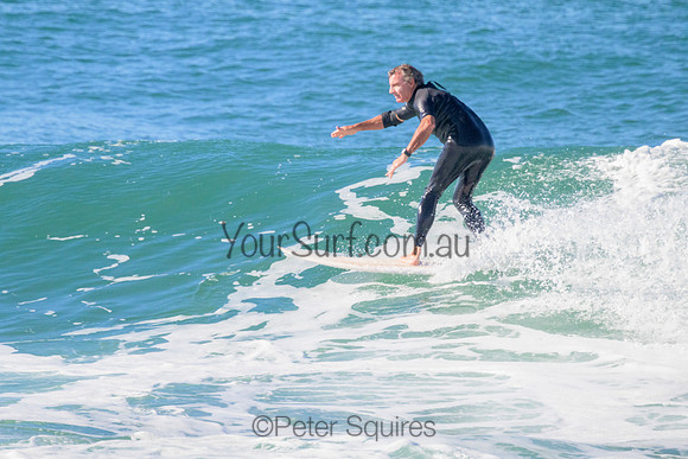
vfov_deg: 1.3
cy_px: 203
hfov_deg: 1.9
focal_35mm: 1097
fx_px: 20968
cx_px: 304
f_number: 11
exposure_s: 1/2000
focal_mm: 800
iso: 1600
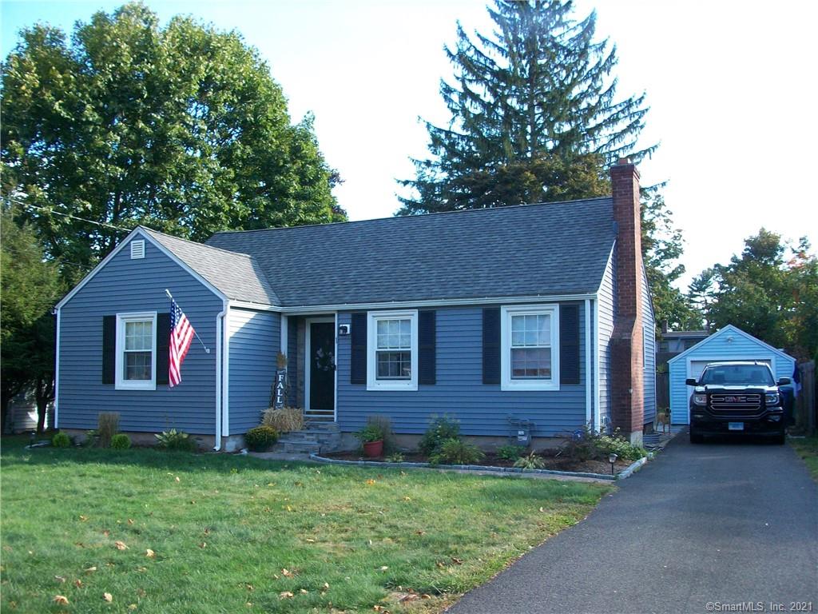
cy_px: 307
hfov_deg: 54.0
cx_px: 409
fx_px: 803
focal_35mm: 34
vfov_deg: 41.8
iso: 80
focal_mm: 5.7
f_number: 2.8
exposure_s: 1/208
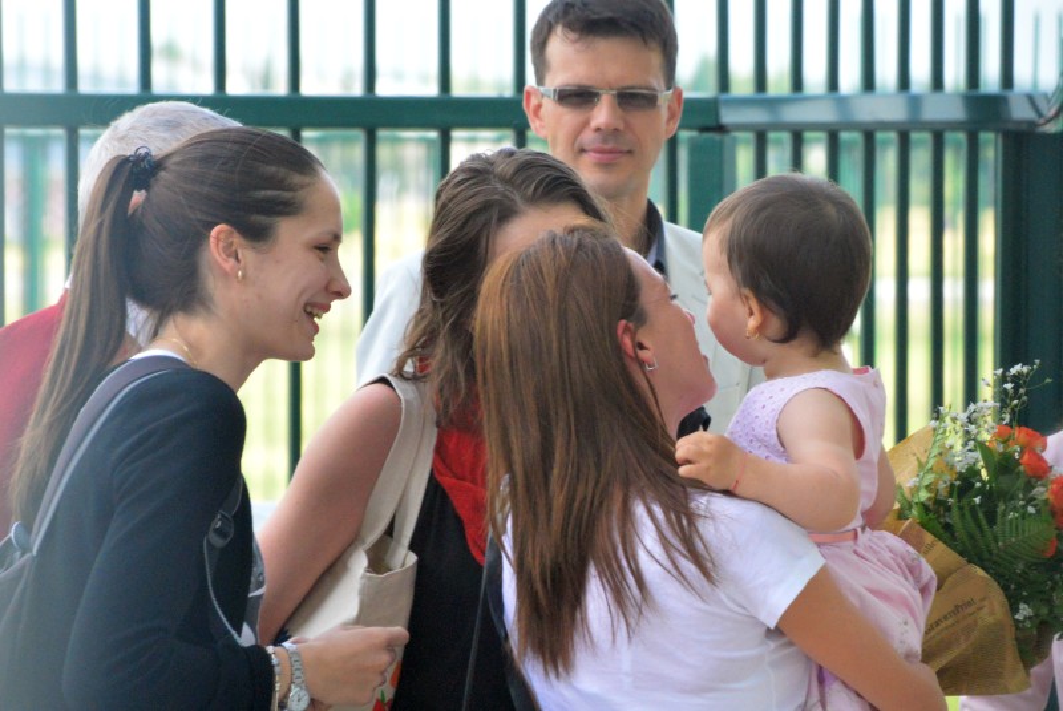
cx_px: 532
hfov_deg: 5.7
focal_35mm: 360
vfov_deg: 3.8
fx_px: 10639
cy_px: 356
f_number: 13
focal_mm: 240
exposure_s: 1/400
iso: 1600
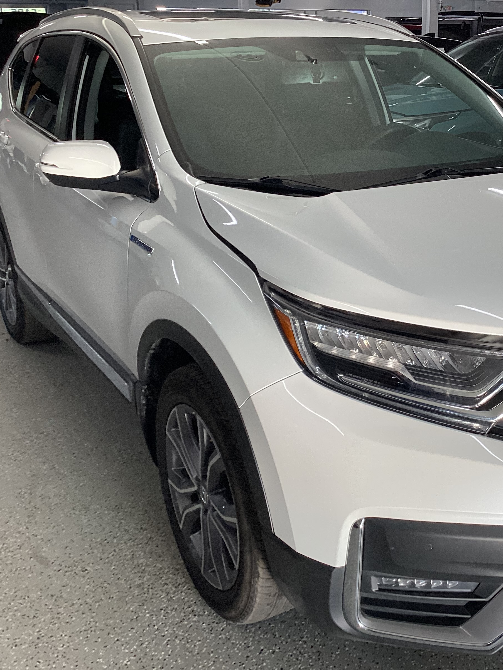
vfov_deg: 44.8
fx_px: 814
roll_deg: +0.2
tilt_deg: -21.8
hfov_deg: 33.8
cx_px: 360
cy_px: 331
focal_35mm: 42
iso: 64
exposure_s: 1/120
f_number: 2.4
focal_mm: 3.3
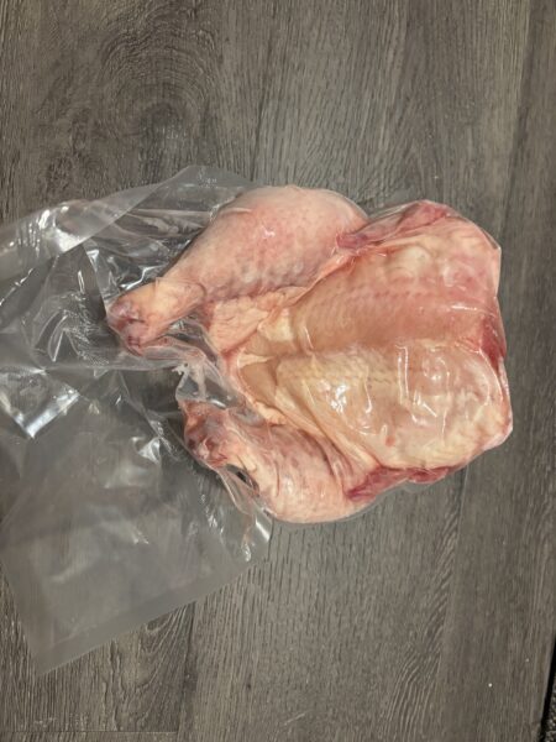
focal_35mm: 26
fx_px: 557
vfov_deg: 67.3
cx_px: 278
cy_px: 371
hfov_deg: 53.1
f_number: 1.6
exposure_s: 1/60
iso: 400
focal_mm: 5.96
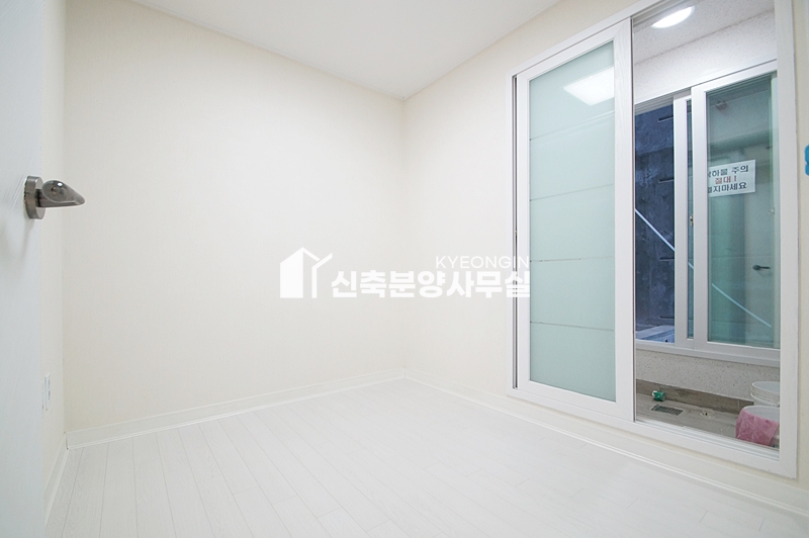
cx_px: 404
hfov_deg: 100.4
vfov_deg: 77.2
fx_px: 337
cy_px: 269
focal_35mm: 15
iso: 800
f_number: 5
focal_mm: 10
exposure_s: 1/60
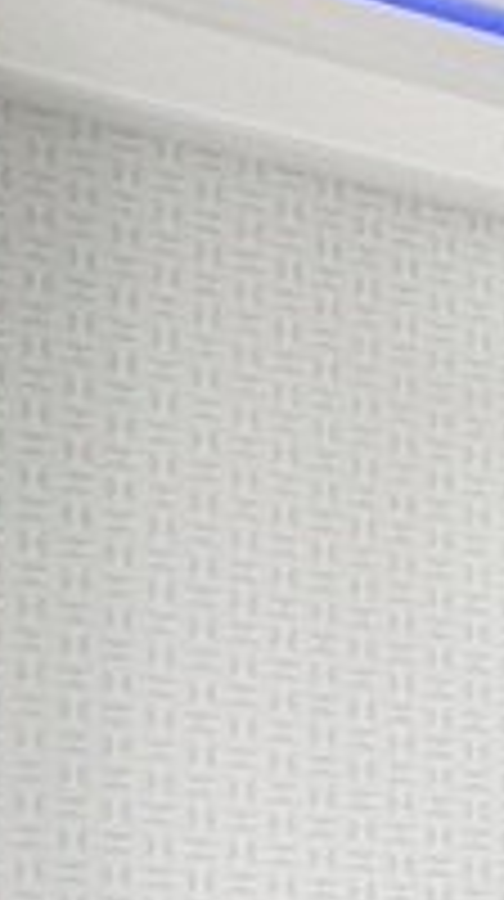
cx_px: 1732
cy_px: 1152
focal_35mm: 69
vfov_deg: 26.3
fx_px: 1647
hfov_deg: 9.7
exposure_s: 1/100
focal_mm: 11
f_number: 9
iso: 3200
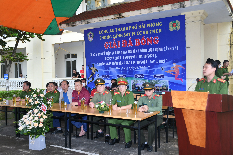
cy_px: 78
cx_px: 116
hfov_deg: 55.1
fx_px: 223
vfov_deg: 38.4
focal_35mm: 34
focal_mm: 23
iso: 400
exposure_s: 1/200
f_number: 4
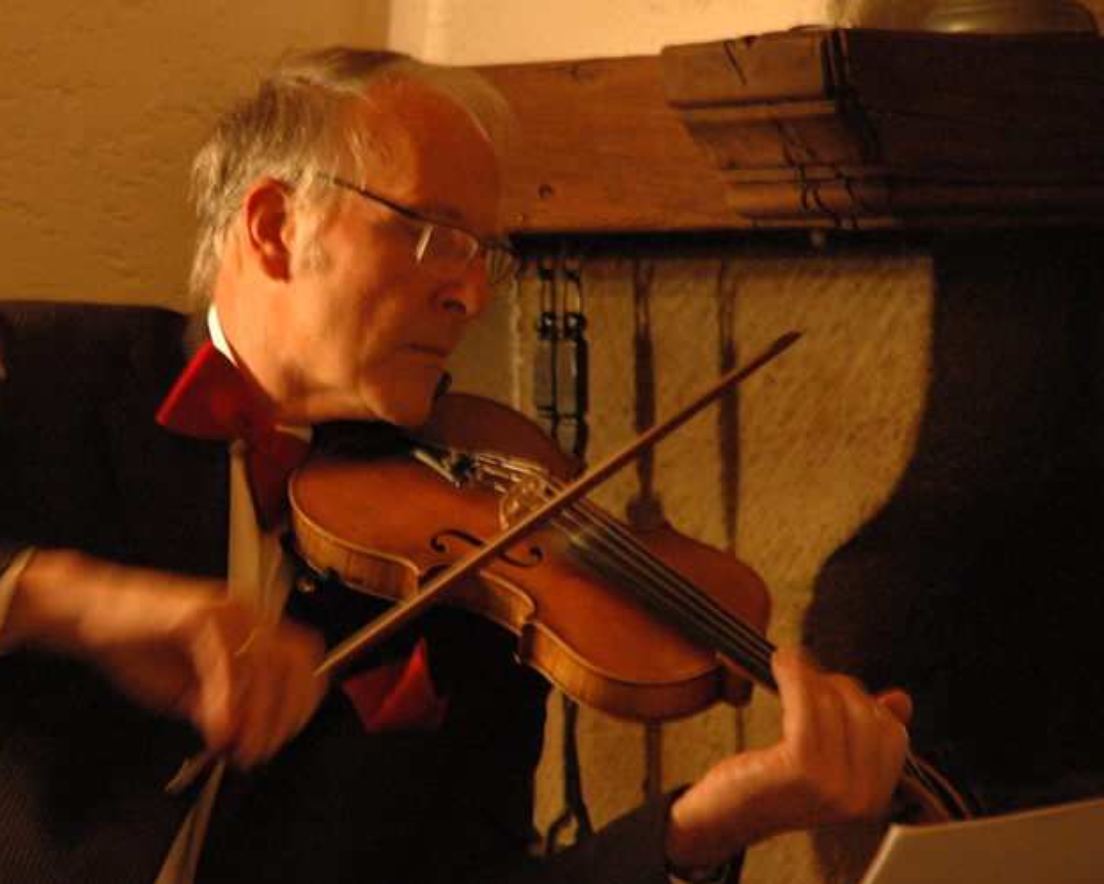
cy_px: 447
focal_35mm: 158
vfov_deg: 9.8
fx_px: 5165
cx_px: 331
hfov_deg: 12.2
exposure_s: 1/10
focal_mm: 70
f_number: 4.5
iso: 1600
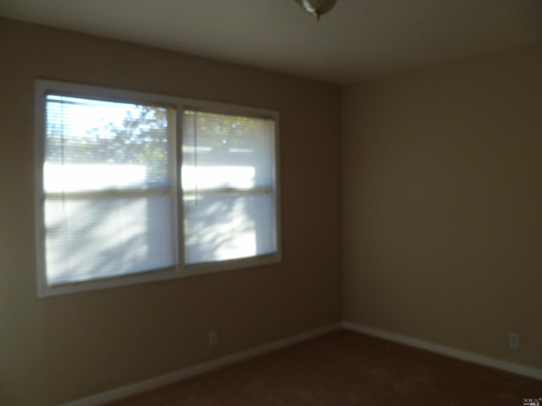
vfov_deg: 49.7
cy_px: 203
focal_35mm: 28
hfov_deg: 63.5
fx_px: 438
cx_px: 271
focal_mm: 5
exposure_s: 1/40
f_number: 3.3
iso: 80
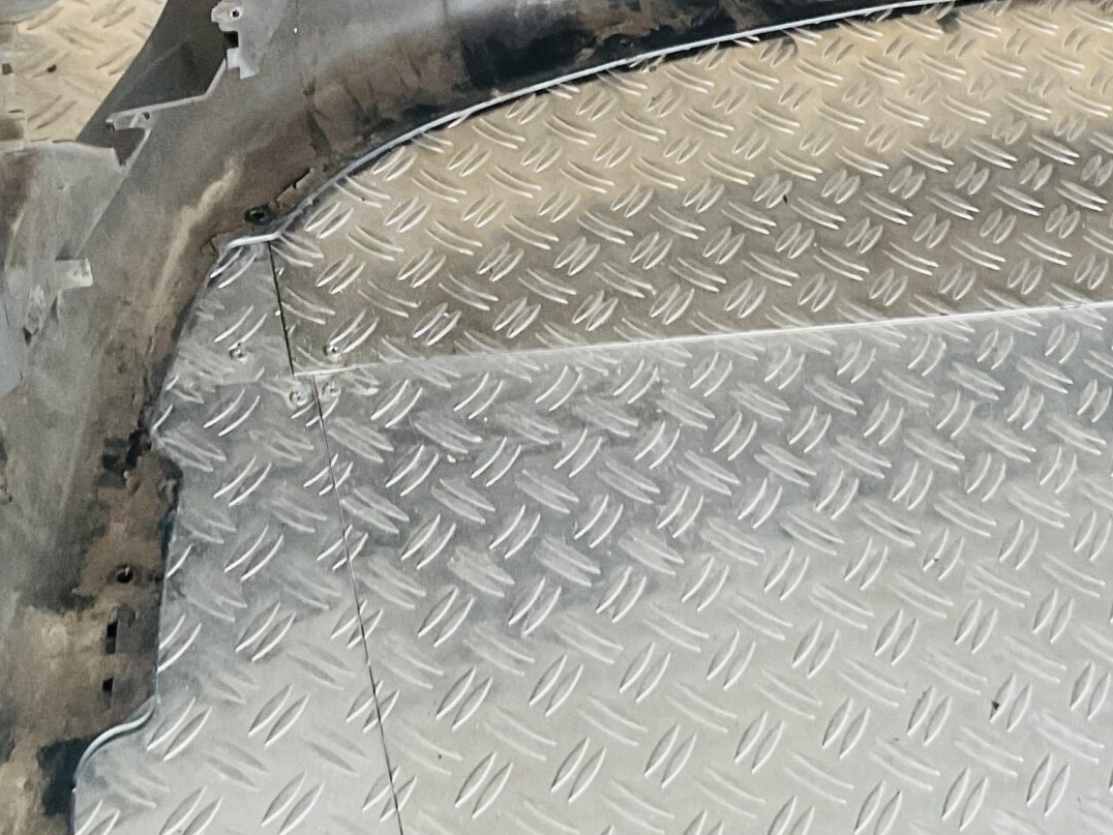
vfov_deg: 20.6
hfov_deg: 28.0
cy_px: 5
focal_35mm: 69
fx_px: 2219
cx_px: 718
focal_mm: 3
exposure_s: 1/50
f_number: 1.8
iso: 250
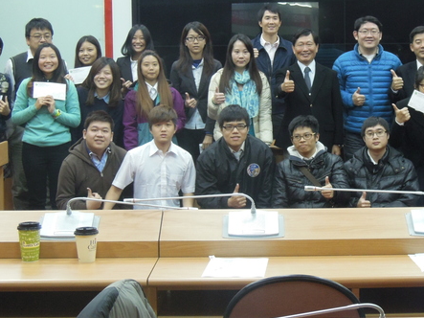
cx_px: 287
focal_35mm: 79
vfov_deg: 18.6
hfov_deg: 24.6
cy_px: 88
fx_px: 967
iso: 400
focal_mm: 9
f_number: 3.7
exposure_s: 1/15
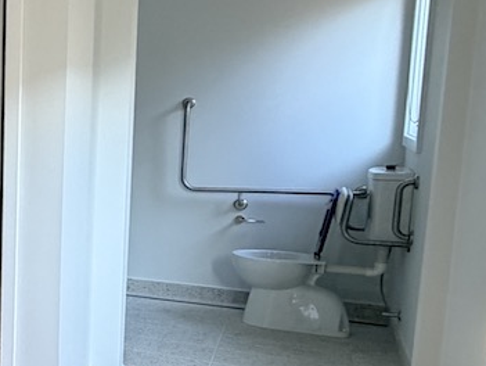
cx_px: -258
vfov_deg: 28.6
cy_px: 209
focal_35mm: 51
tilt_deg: -9.1
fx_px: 717
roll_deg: +1.5
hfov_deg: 26.3
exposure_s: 1/100
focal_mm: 2.22
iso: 320
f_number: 2.2
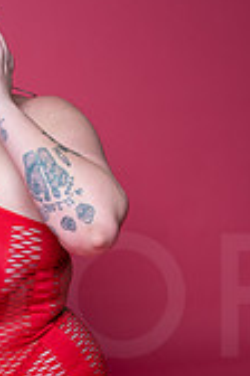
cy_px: 293
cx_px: -18
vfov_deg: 21.5
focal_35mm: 94
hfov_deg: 14.3
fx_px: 979
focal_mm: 35
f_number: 8
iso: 100
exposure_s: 1/160
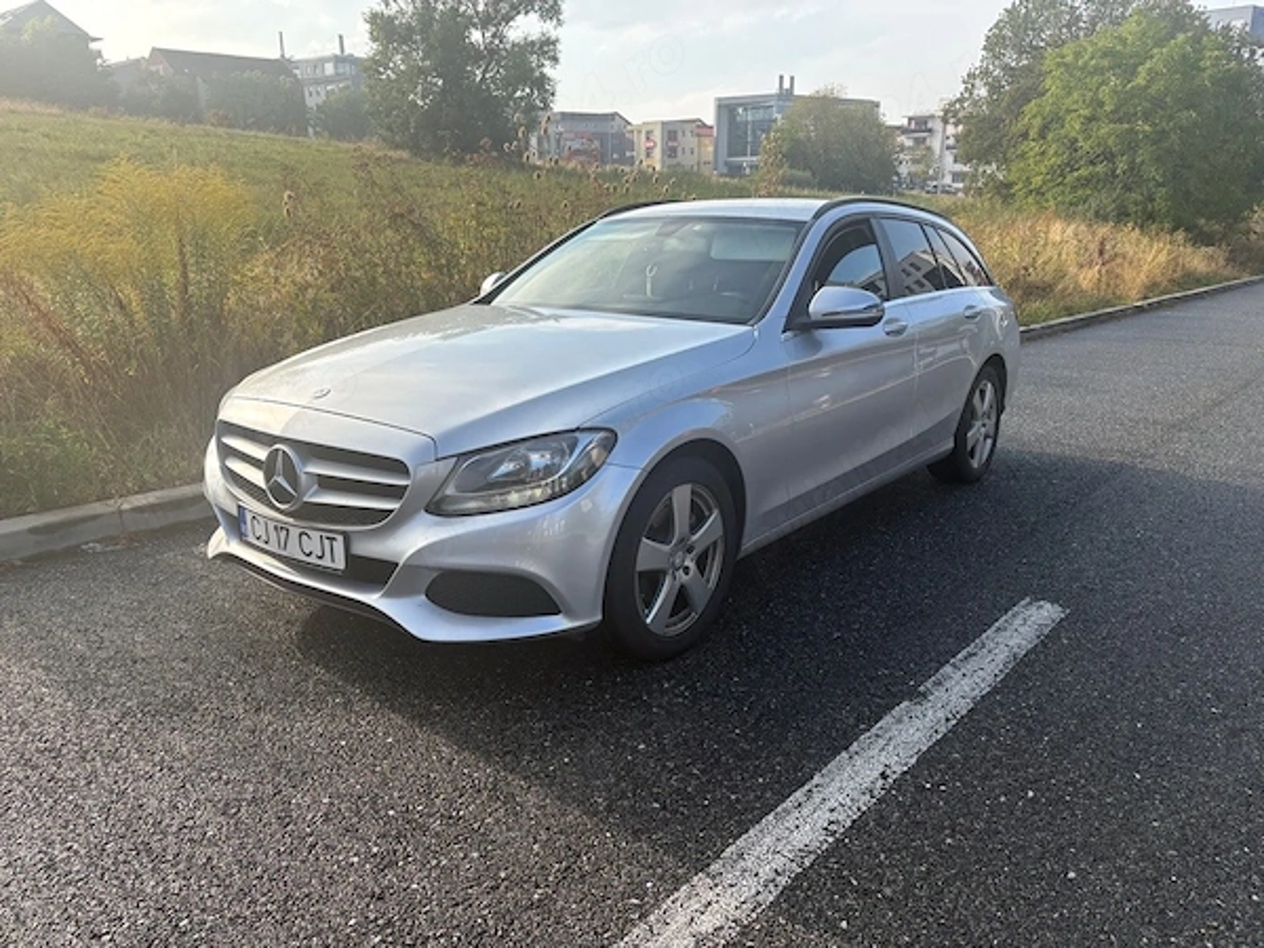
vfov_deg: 53.1
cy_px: 474
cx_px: 632
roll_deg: +1.2
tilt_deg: -17.3
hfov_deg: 67.3
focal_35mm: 26
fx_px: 949
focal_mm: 5.96
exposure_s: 1/2075
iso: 50
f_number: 1.6
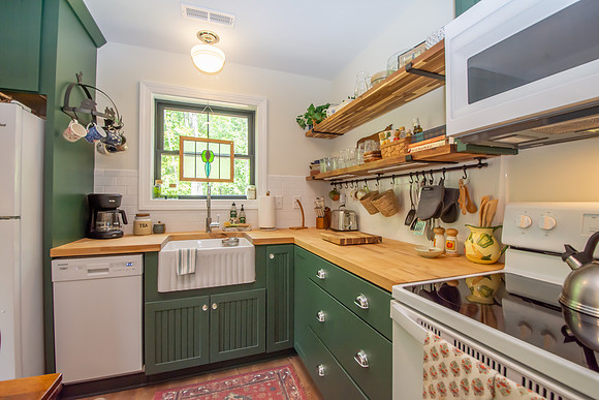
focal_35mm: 15
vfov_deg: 77.4
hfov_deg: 100.4
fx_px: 250
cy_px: 200
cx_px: 300
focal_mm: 10
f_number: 6.7
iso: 900
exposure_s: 1/60
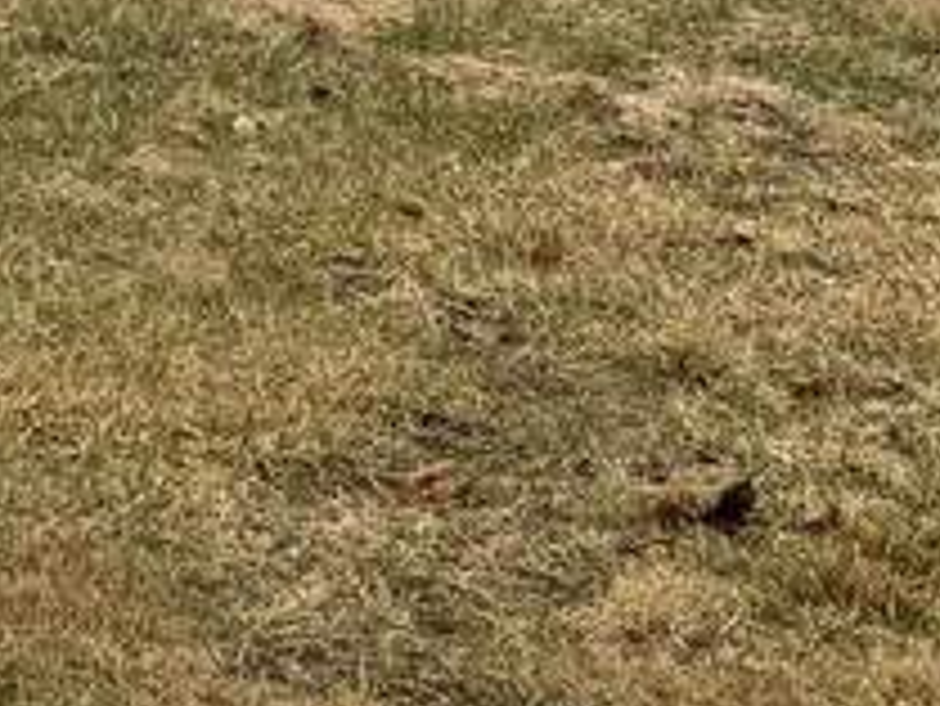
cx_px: -1133
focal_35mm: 147
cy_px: -832
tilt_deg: +0.8
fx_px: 3994
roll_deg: +0.2
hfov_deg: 11.6
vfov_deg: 9.3
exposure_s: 1/442
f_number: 1.78
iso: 80
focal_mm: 6.76
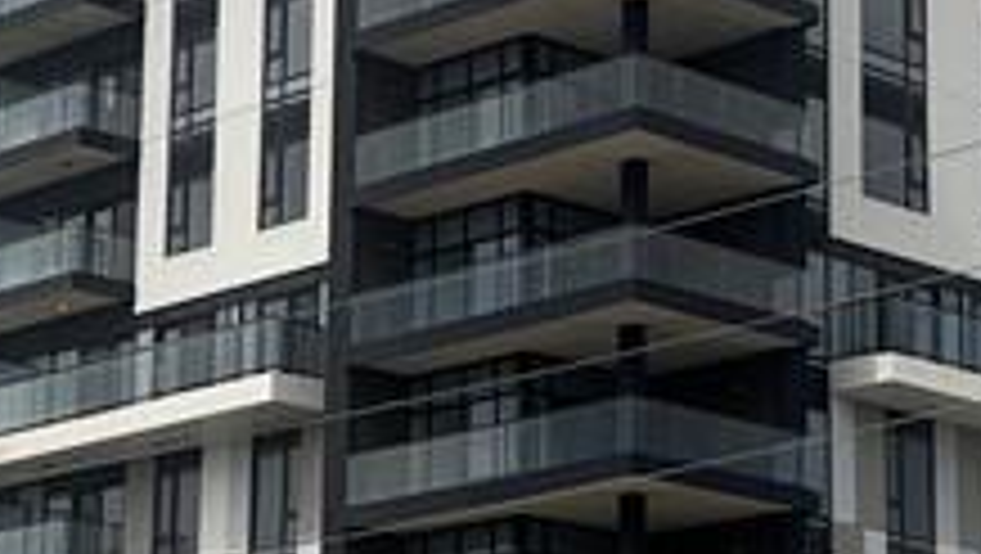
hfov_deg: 16.1
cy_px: 387
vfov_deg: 9.1
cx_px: 720
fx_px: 3462
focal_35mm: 133
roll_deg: +0.8
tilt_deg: +11.5
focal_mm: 5.7
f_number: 1.5
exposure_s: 1/6211
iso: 50
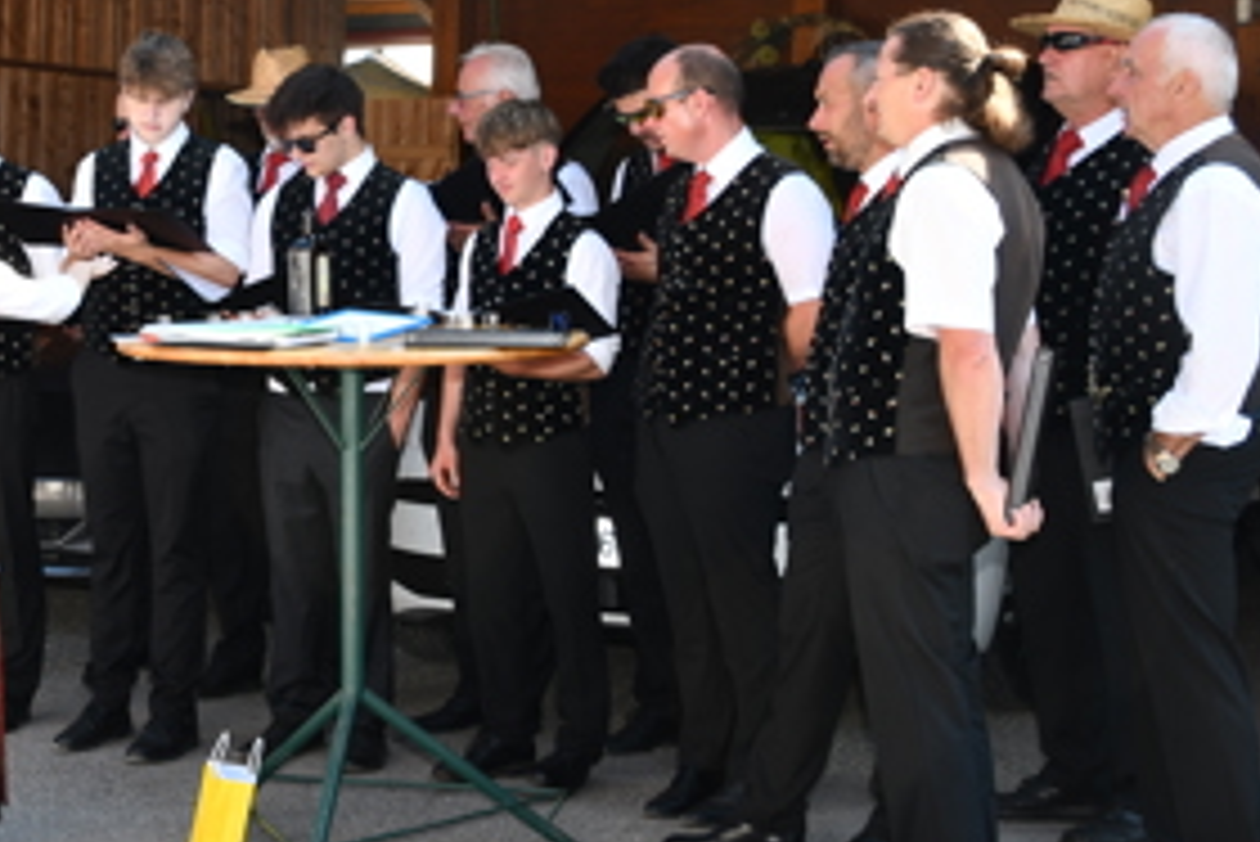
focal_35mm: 78
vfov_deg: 17.5
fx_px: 2731
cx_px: 176
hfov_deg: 25.3
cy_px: 272
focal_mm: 26
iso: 125
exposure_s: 1/125
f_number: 5.6
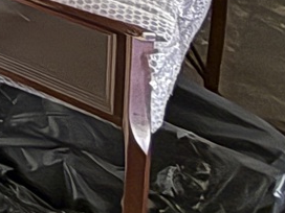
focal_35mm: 99
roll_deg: +0.4
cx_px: -575
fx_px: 815
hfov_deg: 11.3
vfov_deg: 10.7
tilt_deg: -1.5
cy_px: -412
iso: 320
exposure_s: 1/40
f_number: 2.2
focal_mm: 2.22
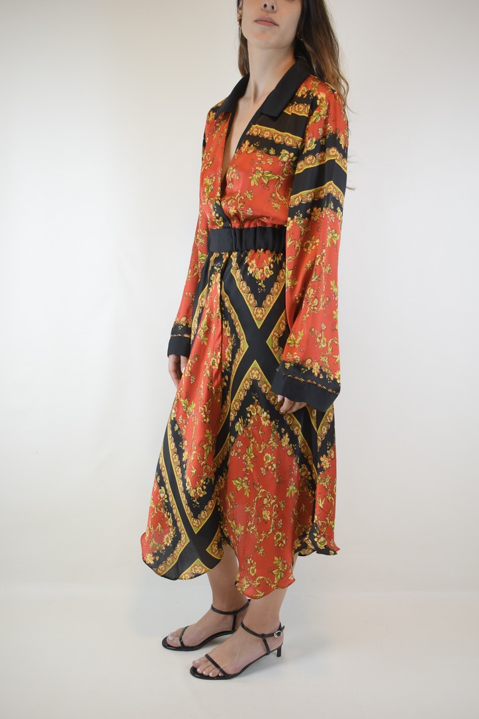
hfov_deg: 35.5
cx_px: 240
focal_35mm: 38
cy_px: 360
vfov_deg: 51.3
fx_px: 748
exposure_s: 1/80
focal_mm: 25
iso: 400
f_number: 4.5
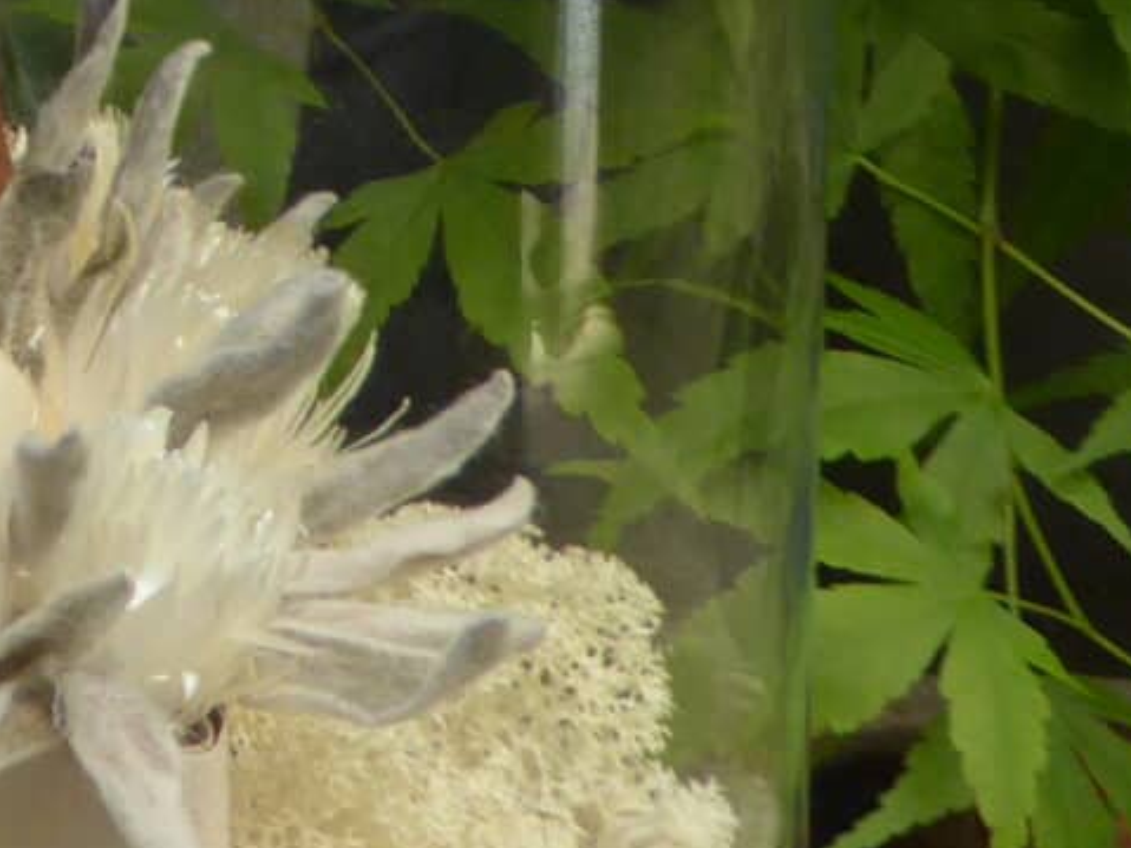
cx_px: -1103
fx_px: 4050
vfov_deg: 11.6
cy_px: -307
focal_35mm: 124
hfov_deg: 13.6
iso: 125
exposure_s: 1/60
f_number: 3.5
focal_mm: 5
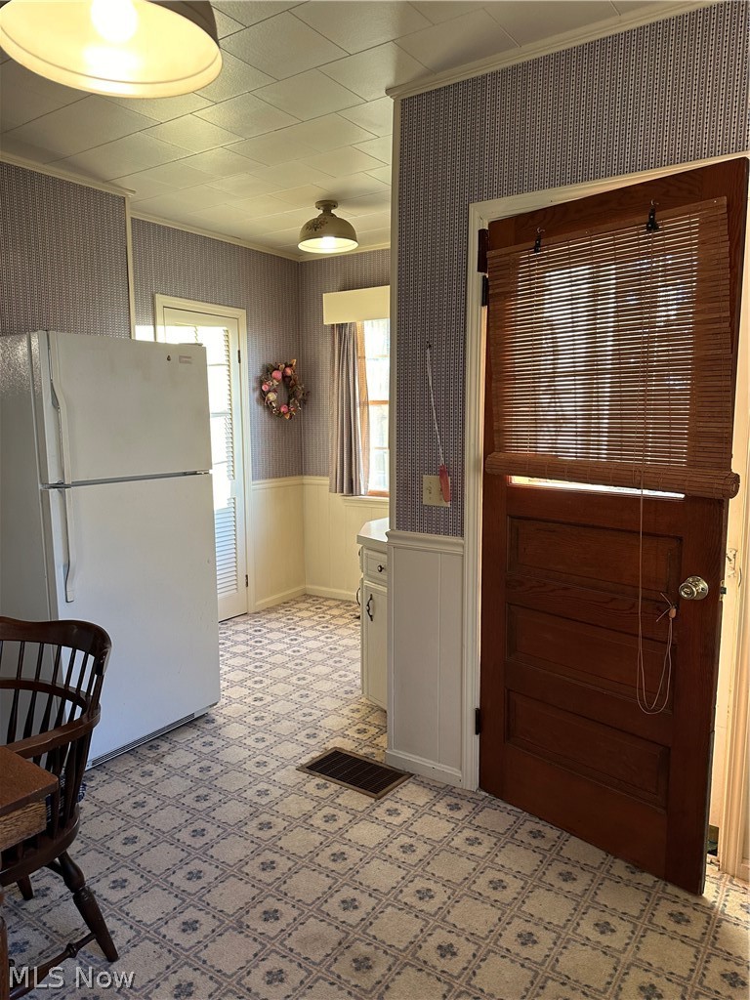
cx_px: 375
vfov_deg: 71.6
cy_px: 500
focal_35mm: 24
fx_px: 693
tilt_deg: -5.4
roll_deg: +0.6
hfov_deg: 56.8
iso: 160
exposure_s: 1/60
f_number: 1.78
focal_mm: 6.86
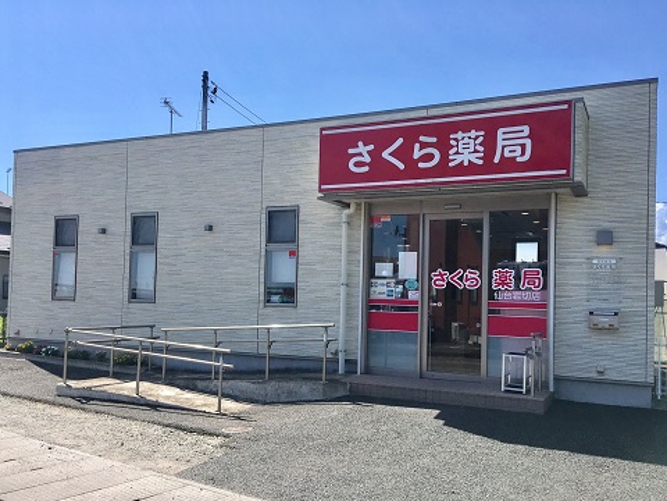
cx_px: 334
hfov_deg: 61.7
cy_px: 250
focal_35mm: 29
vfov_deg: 48.2
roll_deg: -2.5
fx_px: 559
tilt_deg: +1.7
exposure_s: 1/1972
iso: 25
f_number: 2.2
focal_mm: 4.15
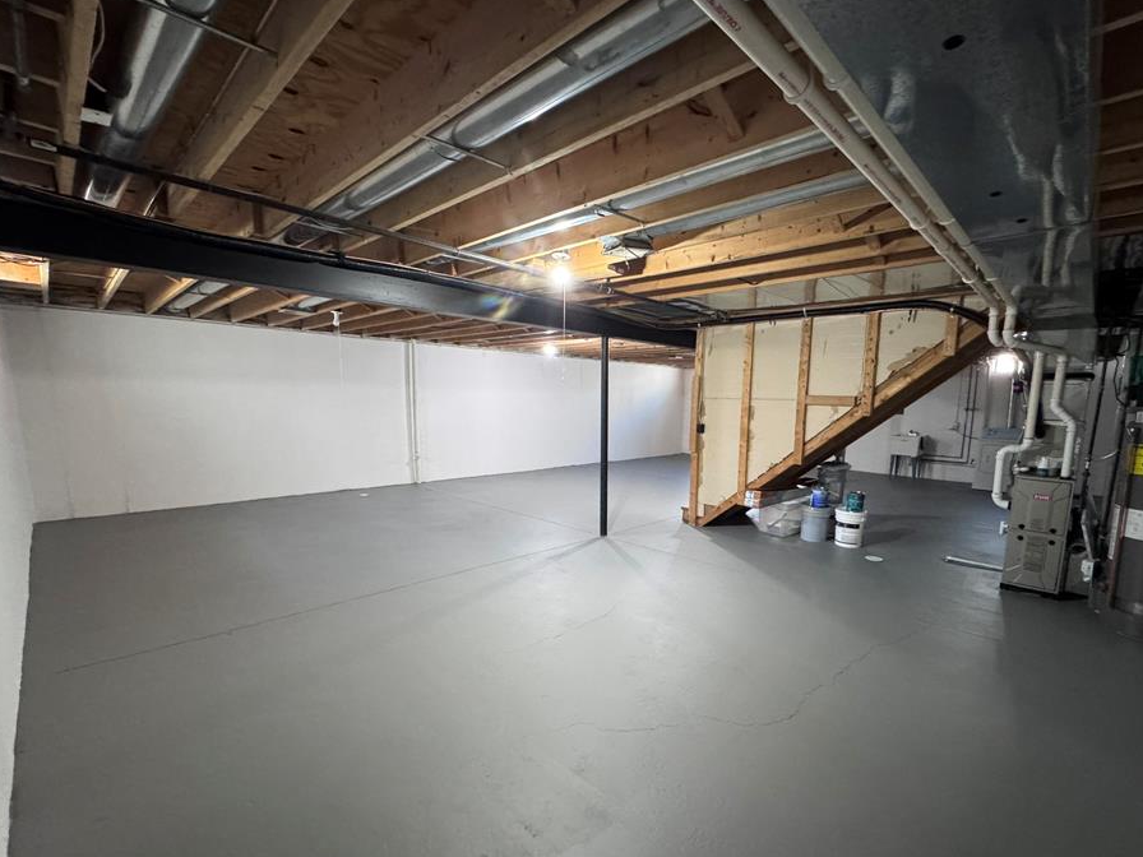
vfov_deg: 77.8
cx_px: 625
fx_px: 528
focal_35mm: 16
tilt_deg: -9.4
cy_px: 481
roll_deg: -2.0
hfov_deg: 94.2
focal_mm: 2.22
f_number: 2.2
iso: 800
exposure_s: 1/60
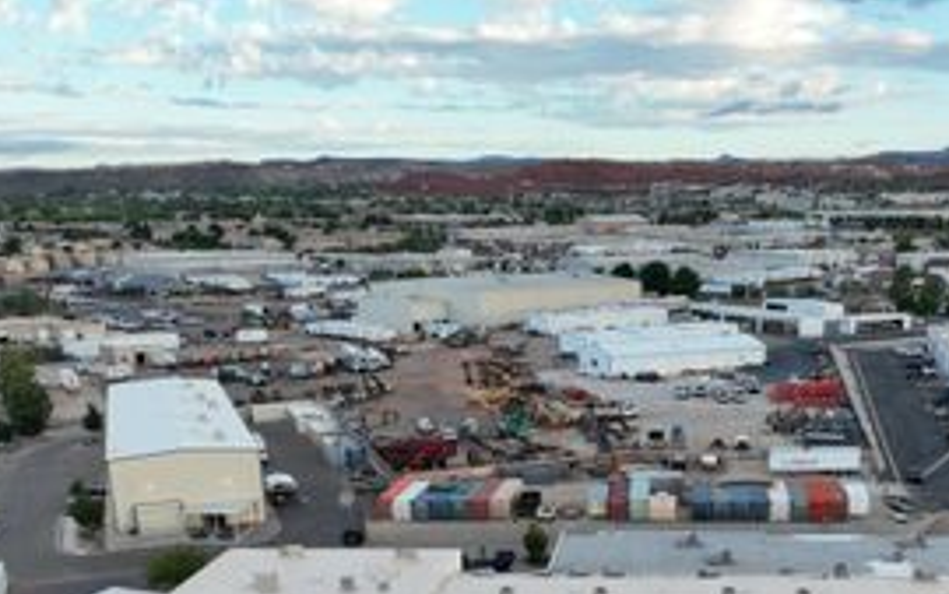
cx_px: 633
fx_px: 1216
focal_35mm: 47
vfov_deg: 25.4
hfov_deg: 42.1
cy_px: 654
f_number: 2.8
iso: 200
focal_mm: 12.29
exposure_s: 1/400
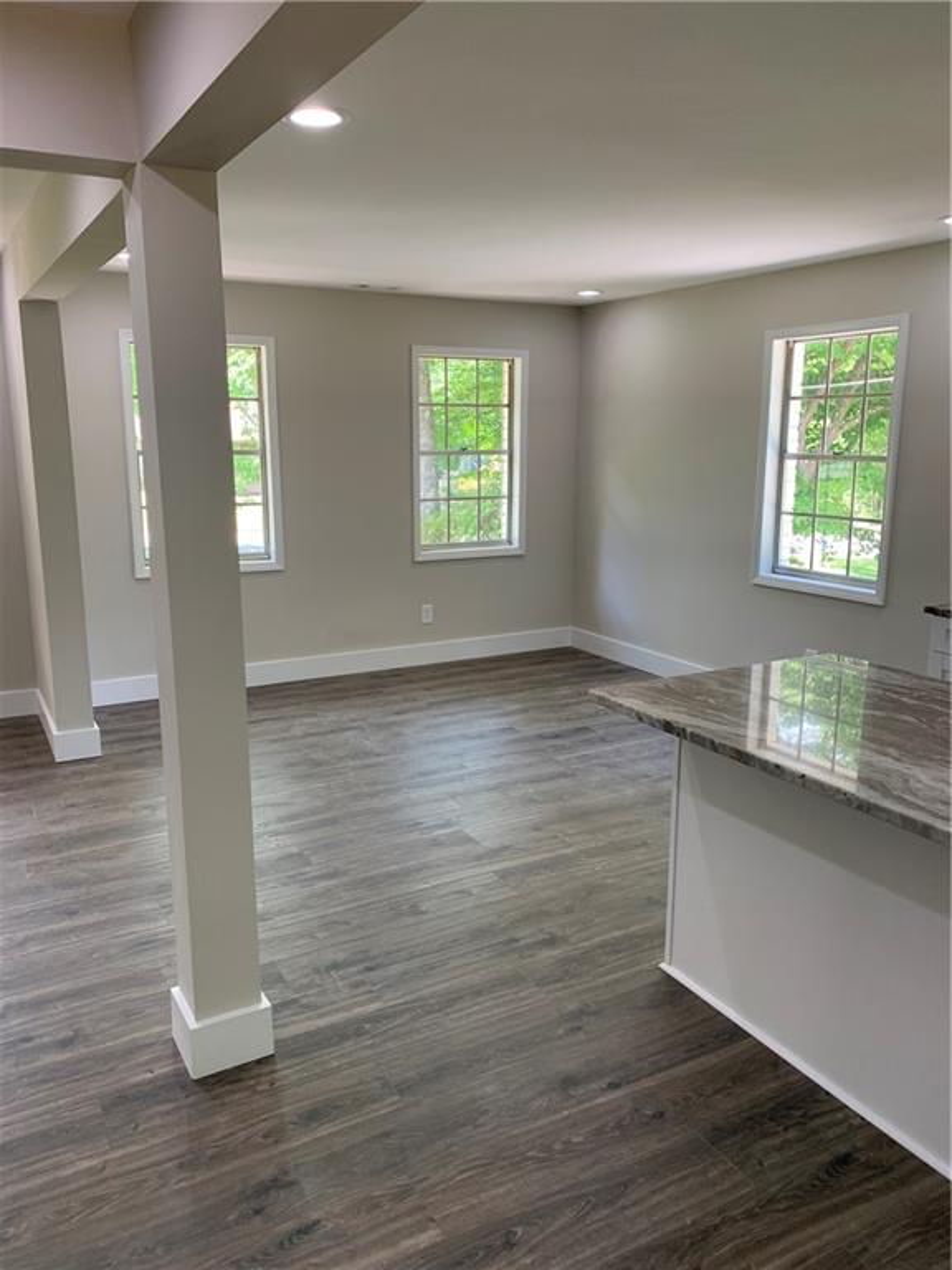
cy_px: 635
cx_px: 476
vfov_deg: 67.3
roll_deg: -0.5
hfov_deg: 53.1
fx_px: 953
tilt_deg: -11.7
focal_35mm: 26
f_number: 1.8
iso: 80
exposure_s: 1/120
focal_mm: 4.25
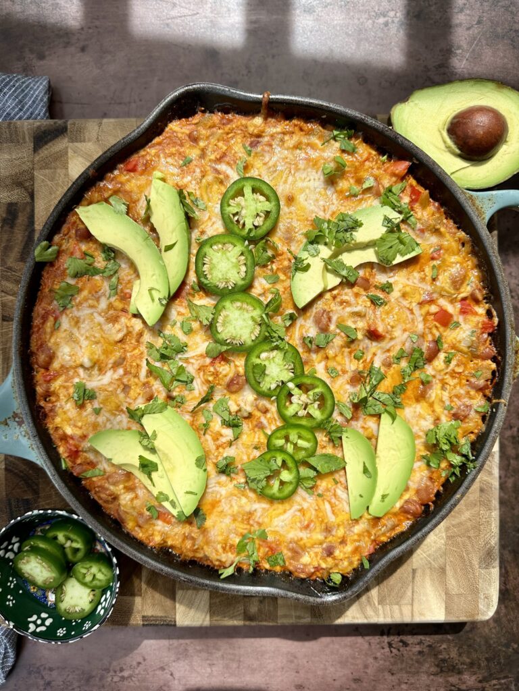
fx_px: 480
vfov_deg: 71.6
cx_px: 260
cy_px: 346
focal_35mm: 24
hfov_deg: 56.8
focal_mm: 6.86
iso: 80
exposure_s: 1/3356
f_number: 1.78
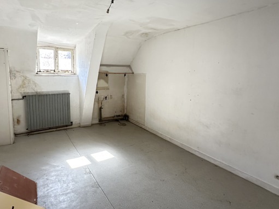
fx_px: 177
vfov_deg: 60.9
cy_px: 92
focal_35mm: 22
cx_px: 140
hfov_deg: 76.4
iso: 320
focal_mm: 2.22
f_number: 2.2
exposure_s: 1/99
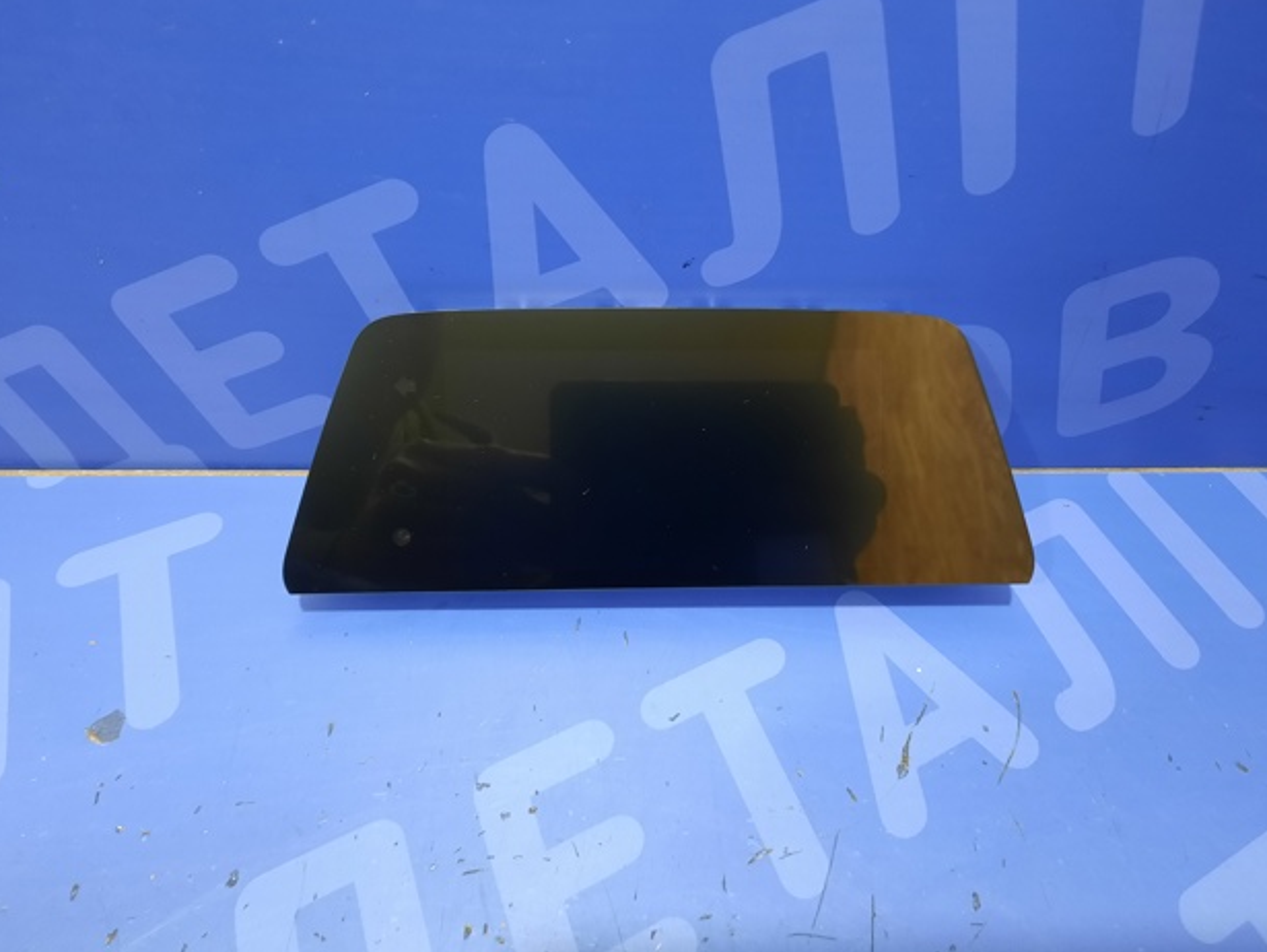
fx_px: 952
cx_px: 645
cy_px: 460
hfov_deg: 67.3
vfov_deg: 53.1
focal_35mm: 26
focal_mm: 4.6
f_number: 2
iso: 500
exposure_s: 1/25
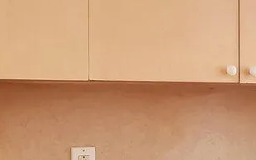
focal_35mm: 101
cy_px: 113
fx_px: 705
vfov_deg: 12.9
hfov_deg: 20.2
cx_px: 225
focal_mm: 10
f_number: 8
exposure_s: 1/10
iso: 800
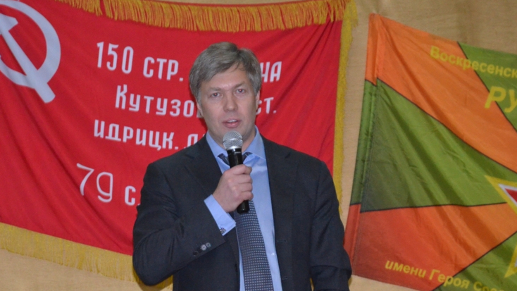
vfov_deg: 5.3
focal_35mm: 230
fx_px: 3150
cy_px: 200
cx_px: 243
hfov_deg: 9.4
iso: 3200
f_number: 5.6
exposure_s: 1/60
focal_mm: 105
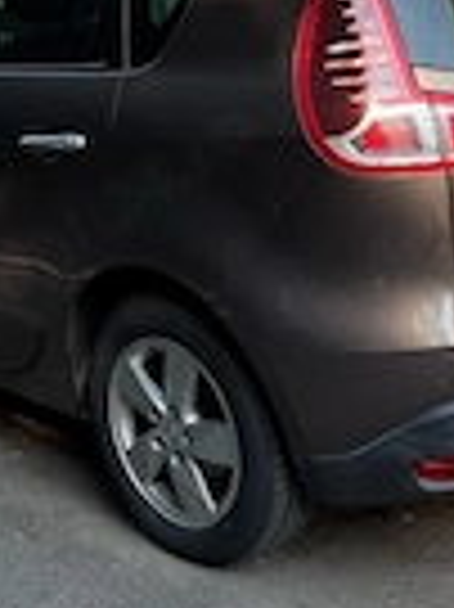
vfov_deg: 27.4
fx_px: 1244
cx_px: 193
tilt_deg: -16.2
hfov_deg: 20.7
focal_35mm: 71
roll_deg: +2.2
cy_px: 275
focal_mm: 6.76
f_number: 1.78
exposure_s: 1/868
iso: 80
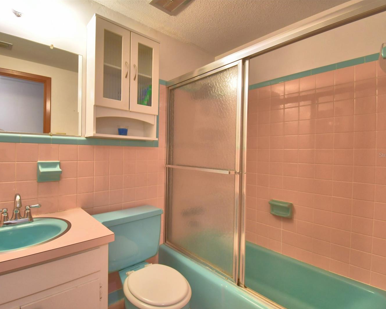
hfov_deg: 89.3
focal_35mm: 17
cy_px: 155
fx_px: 194
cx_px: 172
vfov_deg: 77.0
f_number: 4.5
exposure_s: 1/30
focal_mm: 10
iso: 400
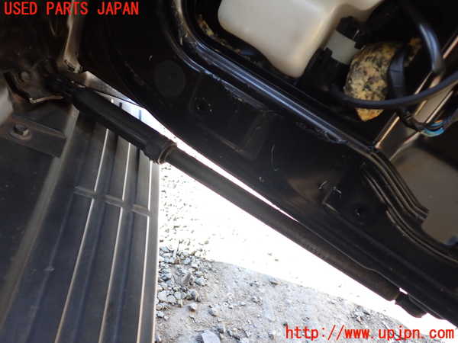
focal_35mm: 30
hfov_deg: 60.0
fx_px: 397
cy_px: 172
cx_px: 229
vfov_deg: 46.8
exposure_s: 1/60
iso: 200
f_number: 2.3
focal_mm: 5.4
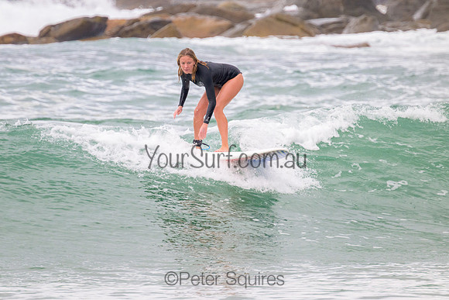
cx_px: 211
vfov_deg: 1.6
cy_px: 141
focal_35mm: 853
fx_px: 10642
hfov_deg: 2.4
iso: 1600
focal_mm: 800
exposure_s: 1/1250
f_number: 11
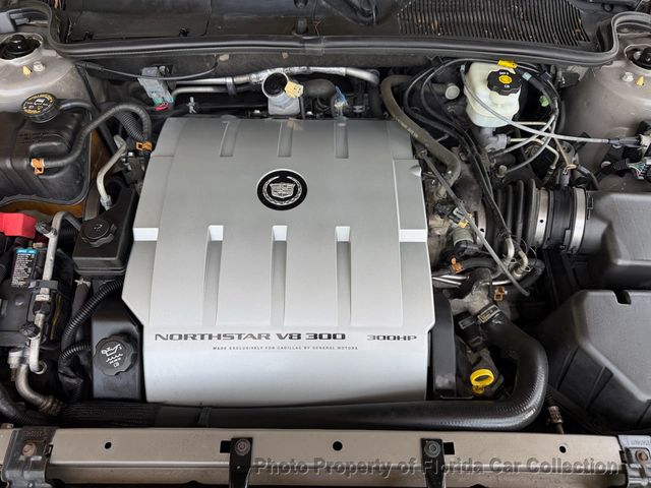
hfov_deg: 71.6
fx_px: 451
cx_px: 326
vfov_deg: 56.8
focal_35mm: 24
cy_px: 244
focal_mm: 6.76
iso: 64
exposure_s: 1/210
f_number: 1.78
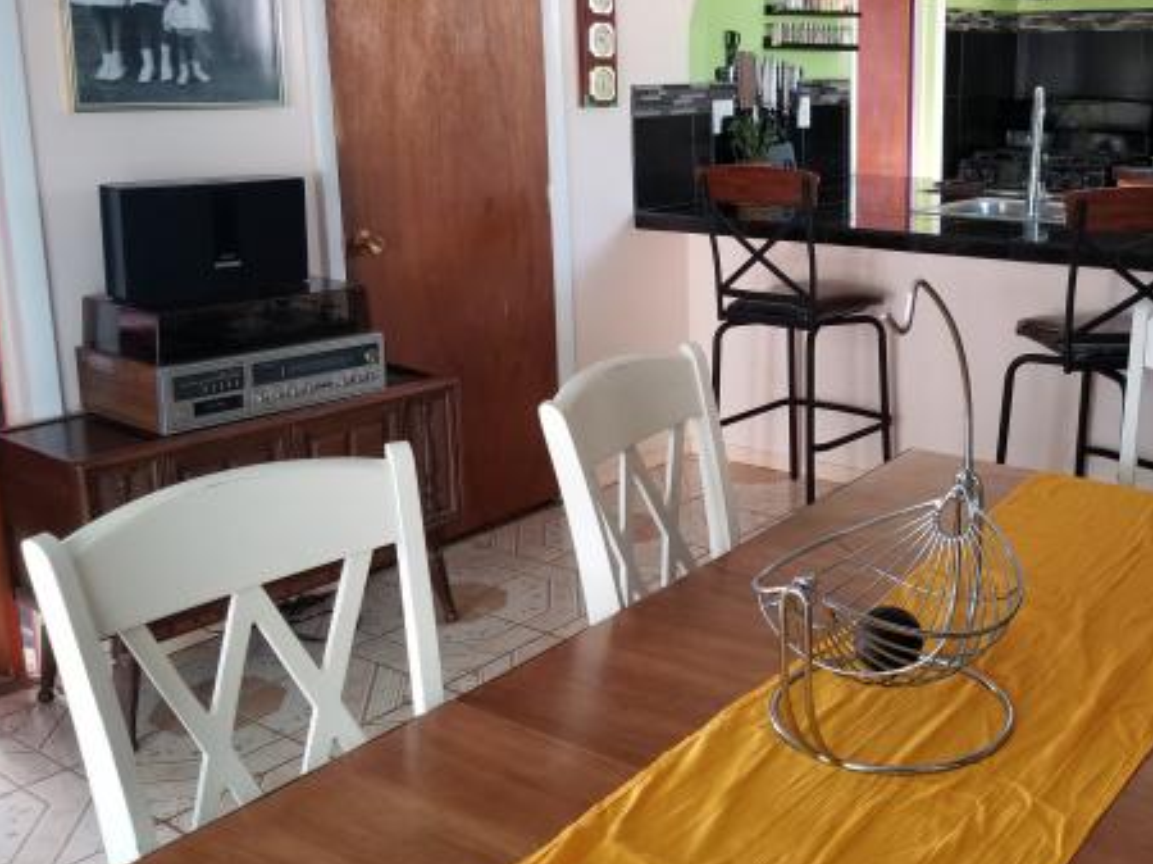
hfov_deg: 49.1
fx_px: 1232
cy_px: 361
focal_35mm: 37
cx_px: 792
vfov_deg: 38.5
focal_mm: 4.3
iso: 160
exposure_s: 1/36
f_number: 1.7
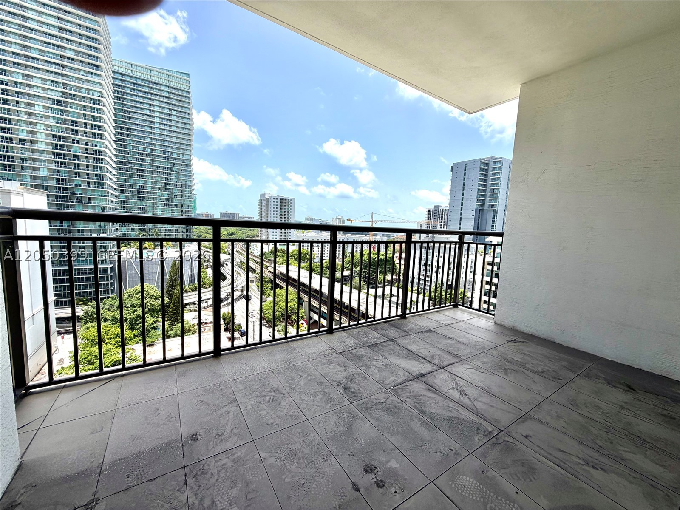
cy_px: 255
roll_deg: -2.4
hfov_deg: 102.1
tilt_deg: -6.9
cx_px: 340
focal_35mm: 14
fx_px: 275
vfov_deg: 85.7
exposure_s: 1/770
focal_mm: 2.22
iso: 20
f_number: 2.2
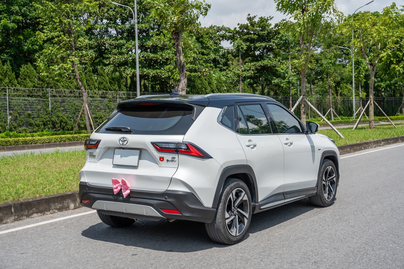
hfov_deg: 39.6
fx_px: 561
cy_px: 134
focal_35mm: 50
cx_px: 202
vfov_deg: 27.0
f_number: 6.3
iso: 100
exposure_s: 1/400
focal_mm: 50
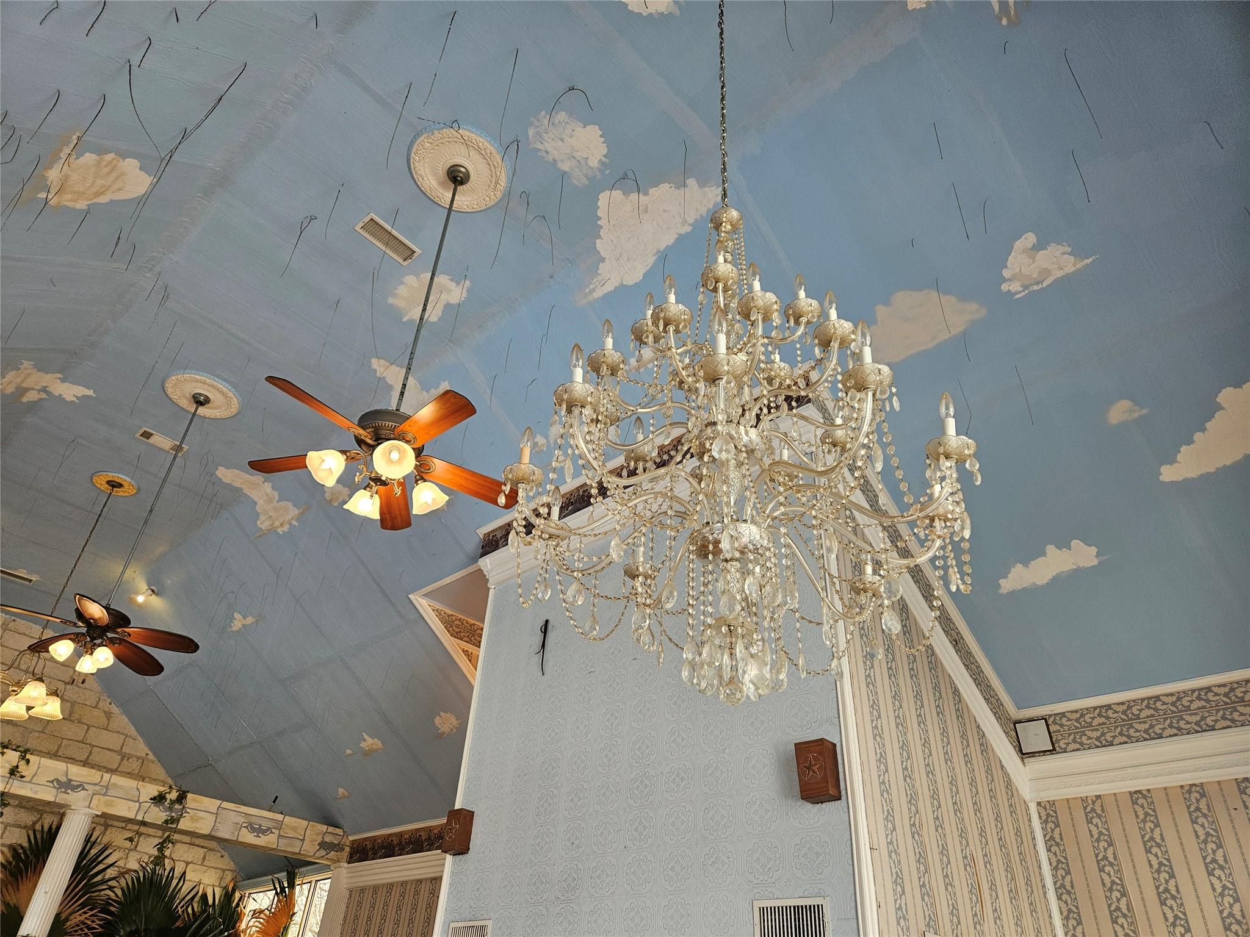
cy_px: 468
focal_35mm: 23
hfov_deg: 73.9
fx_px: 831
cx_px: 625
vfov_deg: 58.9
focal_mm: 5.4
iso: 64
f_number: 1.8
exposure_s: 1/120
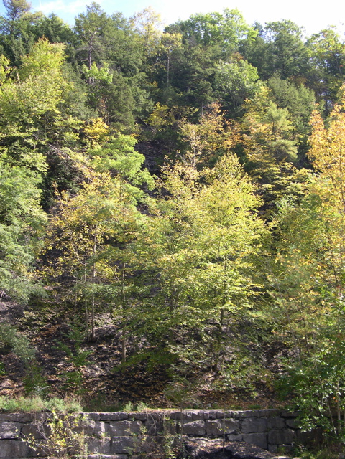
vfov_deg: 49.0
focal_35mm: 38
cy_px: 230
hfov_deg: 37.7
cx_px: 172
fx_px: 505
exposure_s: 1/201
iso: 100
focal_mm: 8
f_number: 2.8
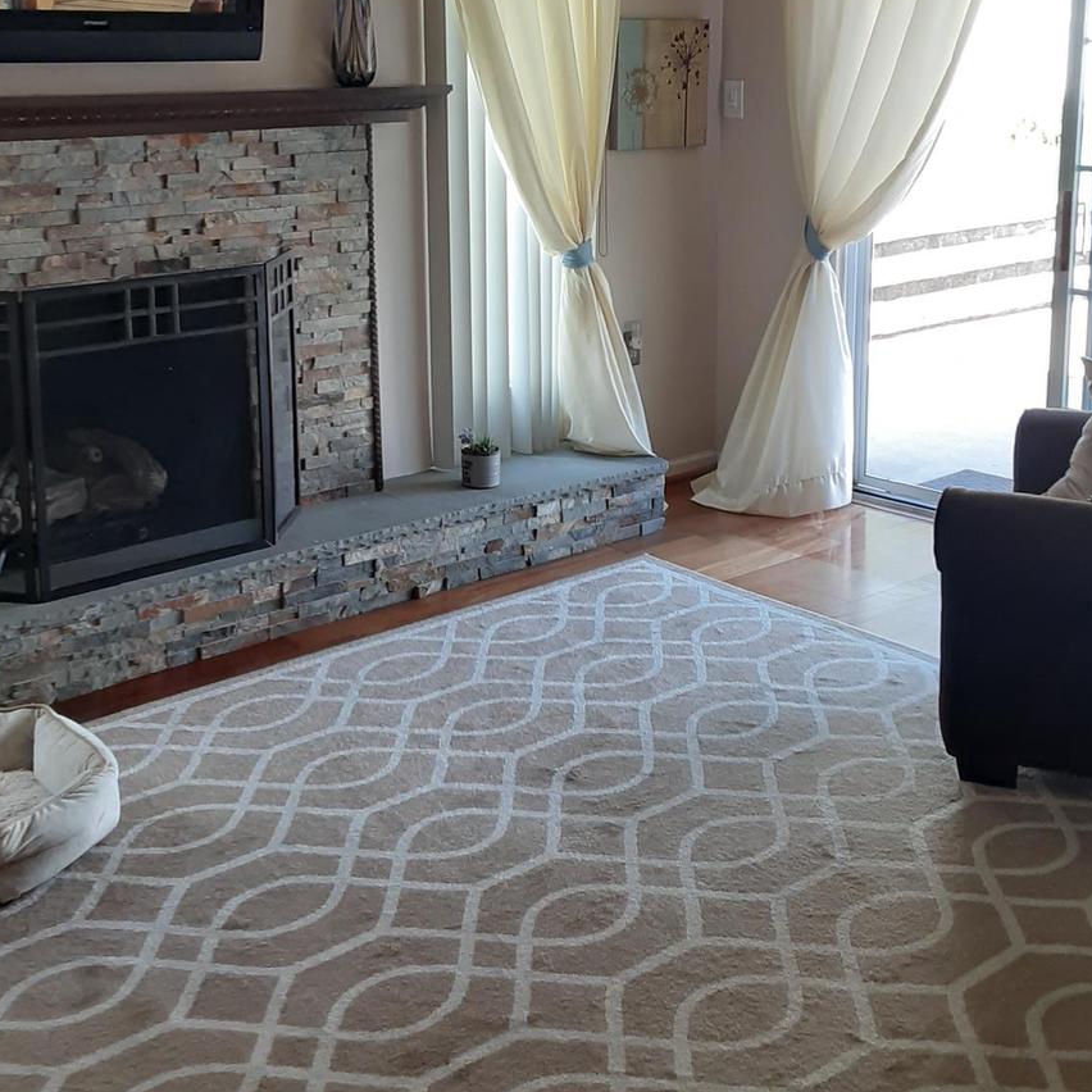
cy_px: 355
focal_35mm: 43
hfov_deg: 39.1
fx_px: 1535
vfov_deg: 38.7
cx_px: 461
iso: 80
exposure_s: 1/60
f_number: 1.9
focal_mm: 2.91
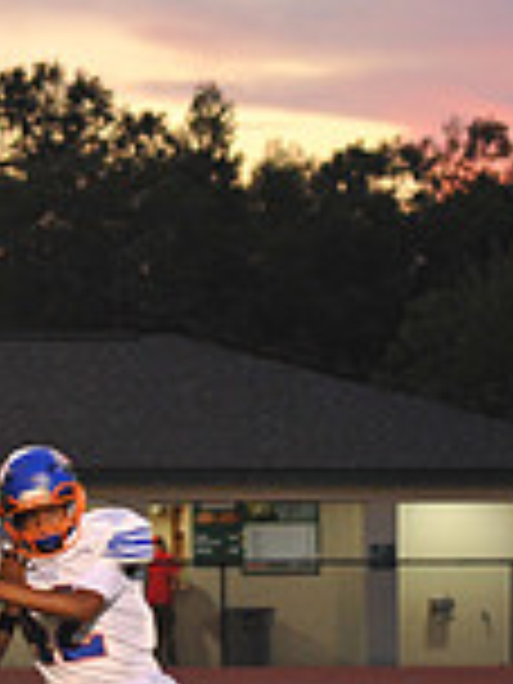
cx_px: -680
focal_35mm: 315
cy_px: 594
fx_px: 6224
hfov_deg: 4.6
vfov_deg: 6.3
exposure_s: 1/250
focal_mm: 86
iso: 1600
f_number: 5
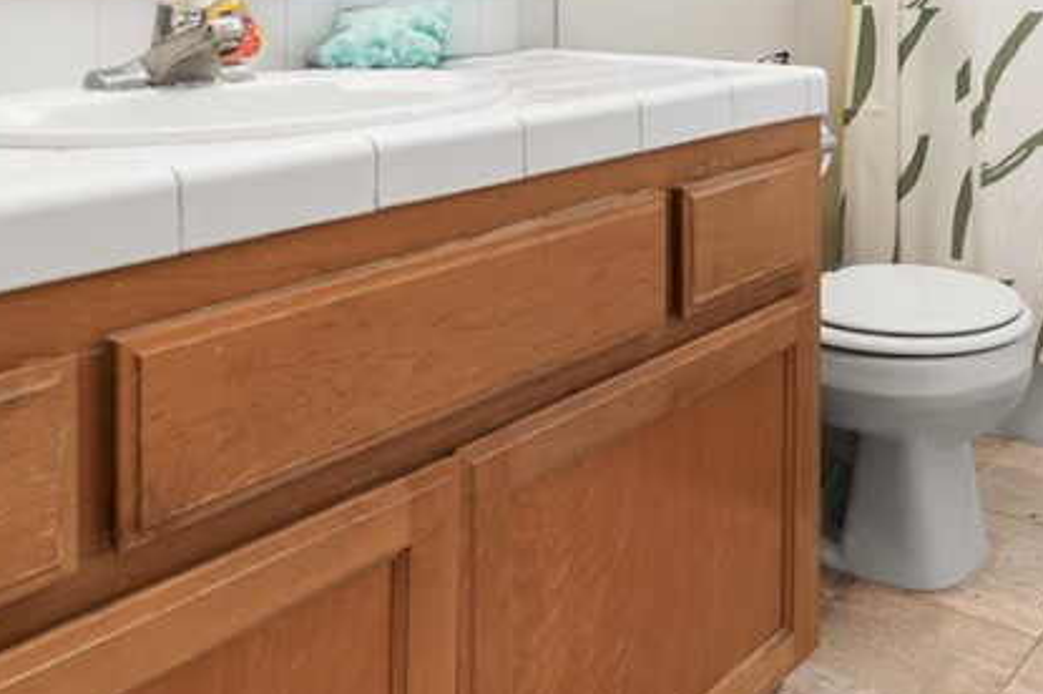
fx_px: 1071
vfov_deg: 32.9
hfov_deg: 47.8
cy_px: -3
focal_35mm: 37
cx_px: 895
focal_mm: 10
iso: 320
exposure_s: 1/8
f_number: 7.1
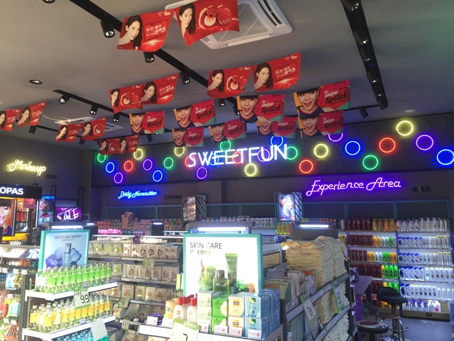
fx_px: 380
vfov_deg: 48.2
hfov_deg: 61.7
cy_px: 170
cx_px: 227
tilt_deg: +8.2
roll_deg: -1.7
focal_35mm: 29
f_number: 2.2
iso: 32
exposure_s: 1/30
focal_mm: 4.15
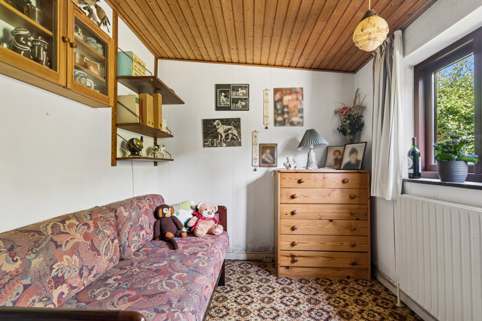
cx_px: 241
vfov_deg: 70.4
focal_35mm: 17
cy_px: 160
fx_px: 228
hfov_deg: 93.3
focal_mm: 17
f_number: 5
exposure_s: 1/25
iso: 400
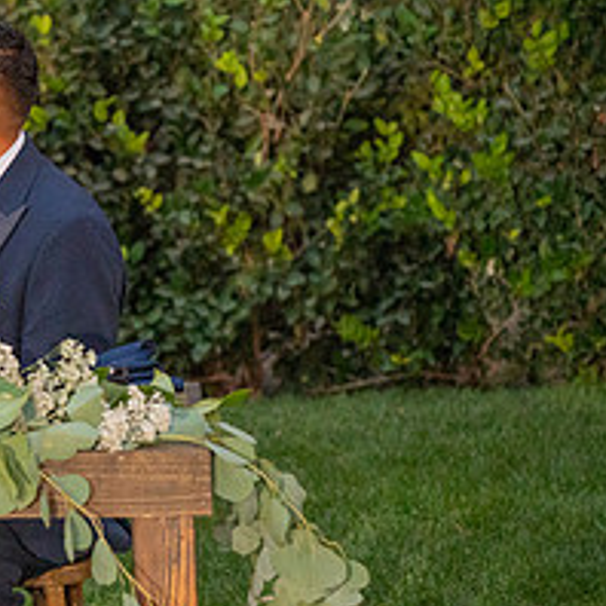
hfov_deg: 6.7
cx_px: -275
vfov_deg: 6.8
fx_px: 5090
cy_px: 314
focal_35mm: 257
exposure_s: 1/200
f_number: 4
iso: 2500
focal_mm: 103
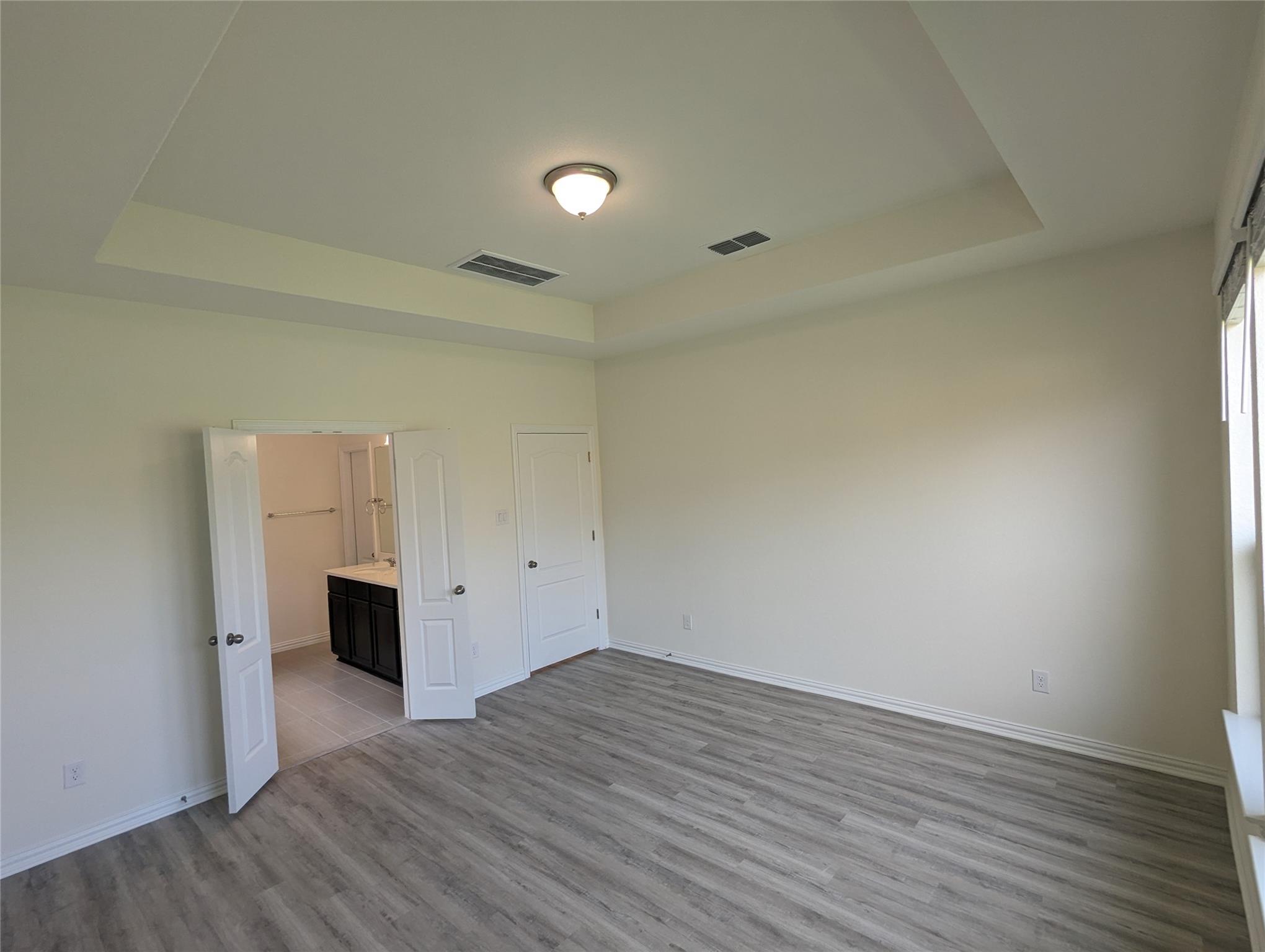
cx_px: 632
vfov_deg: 78.2
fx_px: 586
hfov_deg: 94.4
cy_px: 476
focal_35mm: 16
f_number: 2.2
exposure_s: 1/120
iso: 78
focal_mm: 2.35
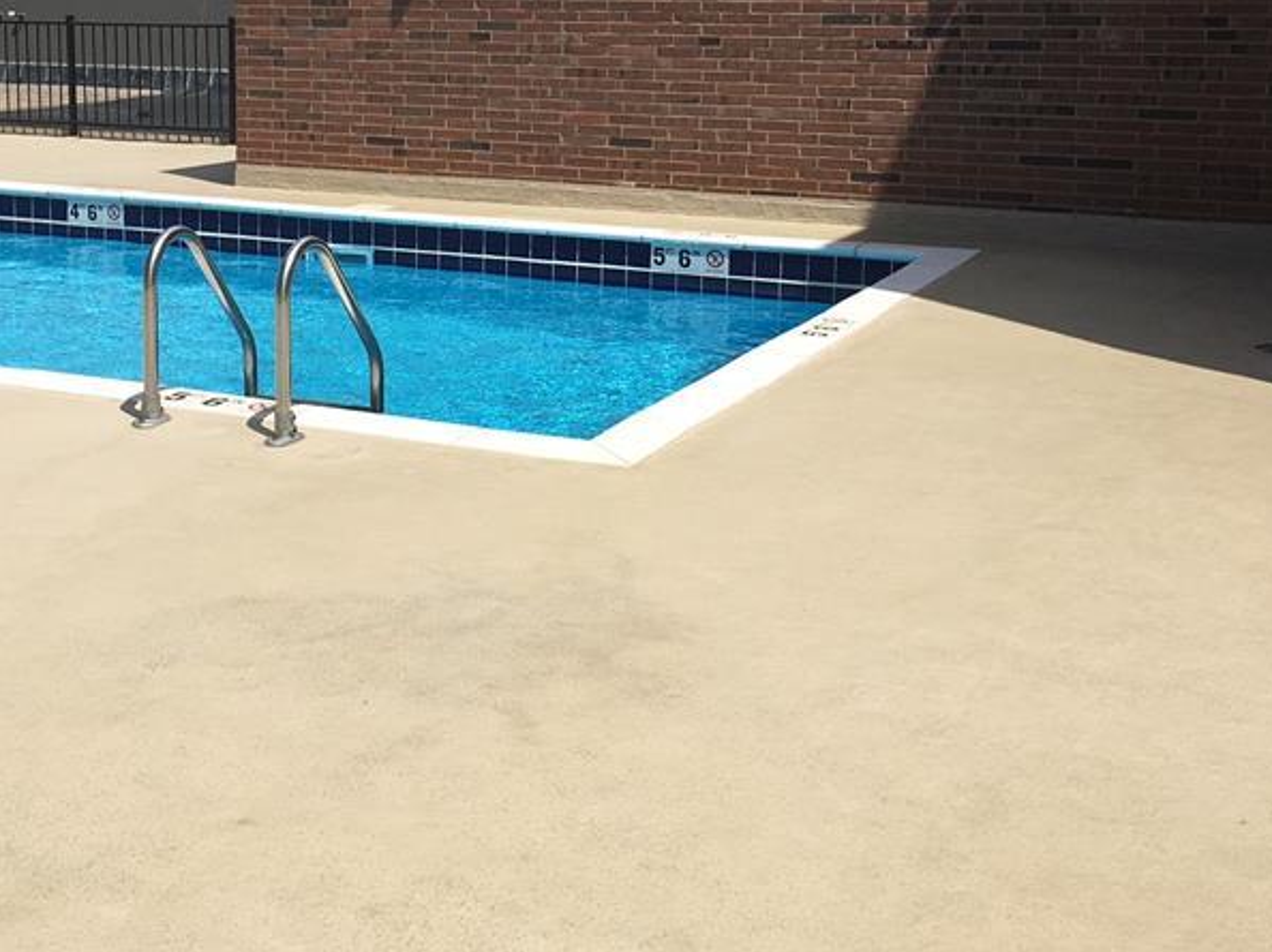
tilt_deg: -7.2
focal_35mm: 50
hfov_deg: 37.9
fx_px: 1837
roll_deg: +0.3
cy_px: 235
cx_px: 443
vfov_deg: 28.6
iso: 25
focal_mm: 4.15
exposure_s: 1/2653
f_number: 2.2
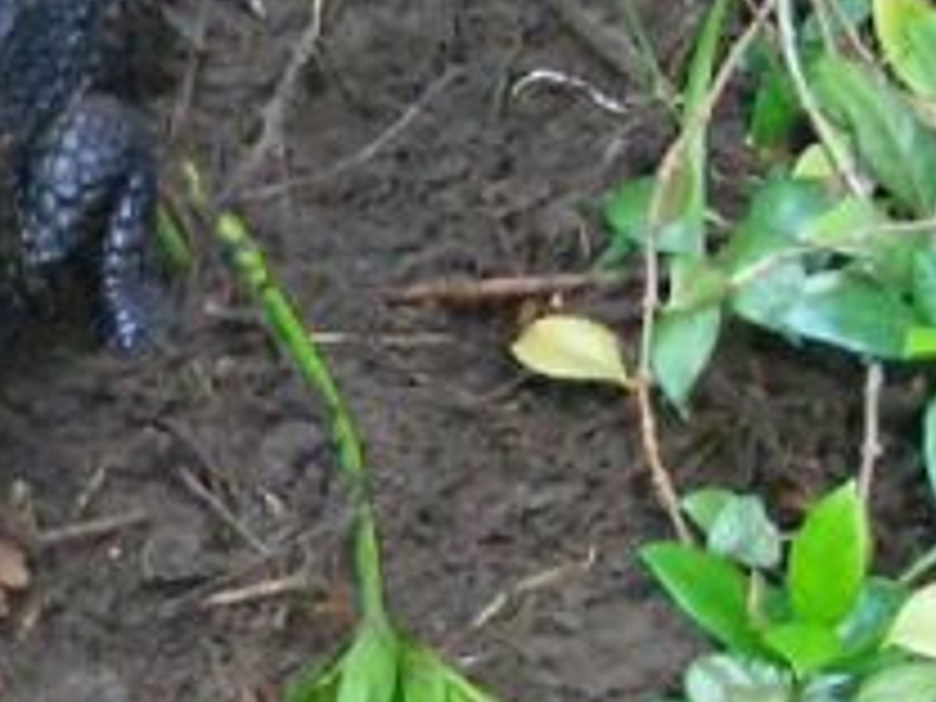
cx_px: -274
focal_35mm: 237
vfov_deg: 6.3
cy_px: 117
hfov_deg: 8.2
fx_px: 6408
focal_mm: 6.8
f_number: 2.8
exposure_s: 1/60
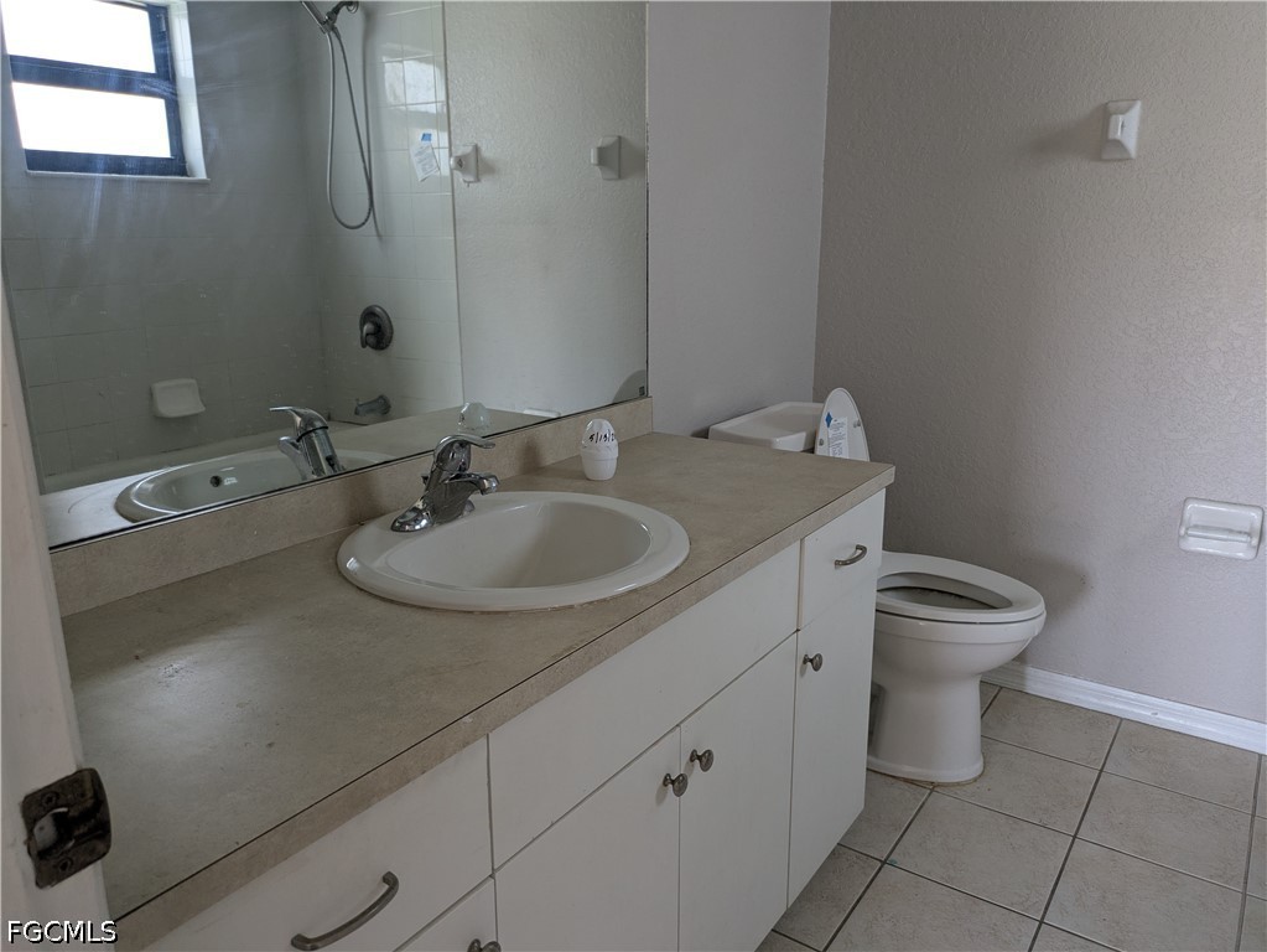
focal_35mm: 25
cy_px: 476
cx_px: 634
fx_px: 915
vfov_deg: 54.9
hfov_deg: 69.4
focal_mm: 5.43
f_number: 1.89
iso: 77
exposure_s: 1/60
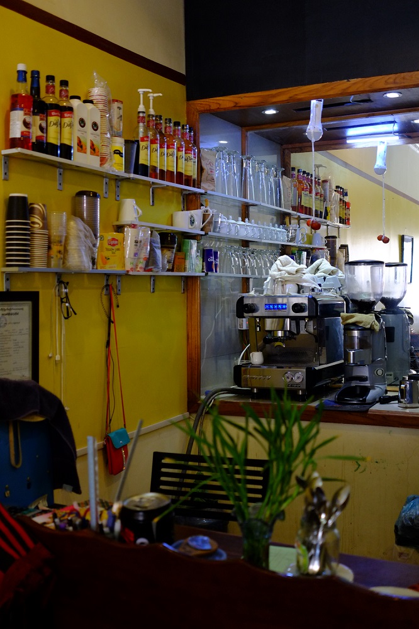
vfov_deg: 47.4
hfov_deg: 32.6
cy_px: 314
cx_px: 210
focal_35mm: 41
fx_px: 716
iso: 1250
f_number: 2.8
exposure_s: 1/60
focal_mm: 27
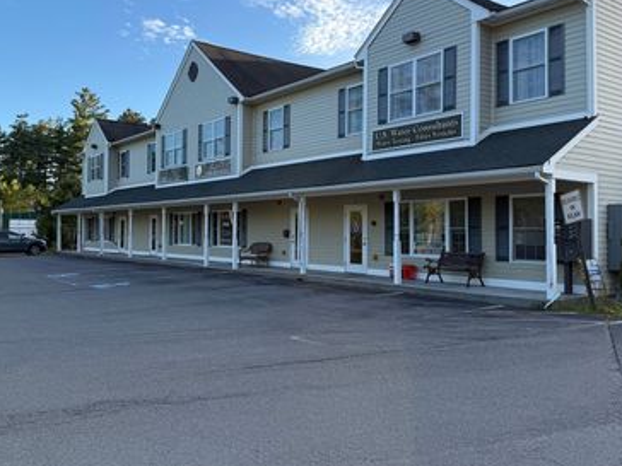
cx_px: 284
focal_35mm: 33
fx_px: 593
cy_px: 211
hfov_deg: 55.3
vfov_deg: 42.9
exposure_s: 1/1585
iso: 100
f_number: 1.78
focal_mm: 6.76
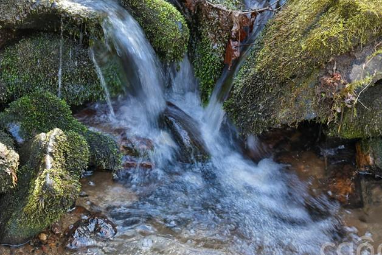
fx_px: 1284
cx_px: 184
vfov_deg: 11.3
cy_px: 55
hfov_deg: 16.9
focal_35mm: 121
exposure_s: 1/50
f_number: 4
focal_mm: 70
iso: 800
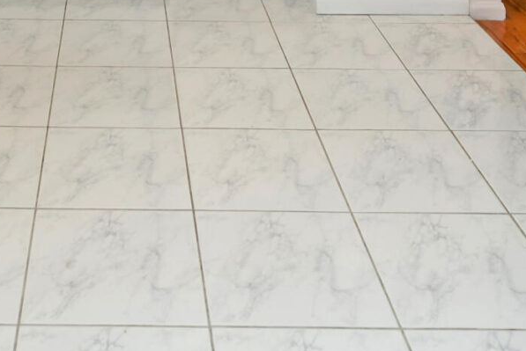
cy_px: -315
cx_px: 100
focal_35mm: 60
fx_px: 877
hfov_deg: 32.4
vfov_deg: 17.5
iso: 280
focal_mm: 14
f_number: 4
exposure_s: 1/60
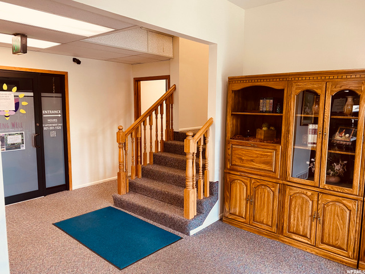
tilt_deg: -6.5
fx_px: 274
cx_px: 182
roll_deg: -0.5
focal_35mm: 26
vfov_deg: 53.1
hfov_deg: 67.3
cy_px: 137
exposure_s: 1/60
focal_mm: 4.25
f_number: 1.8
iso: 125
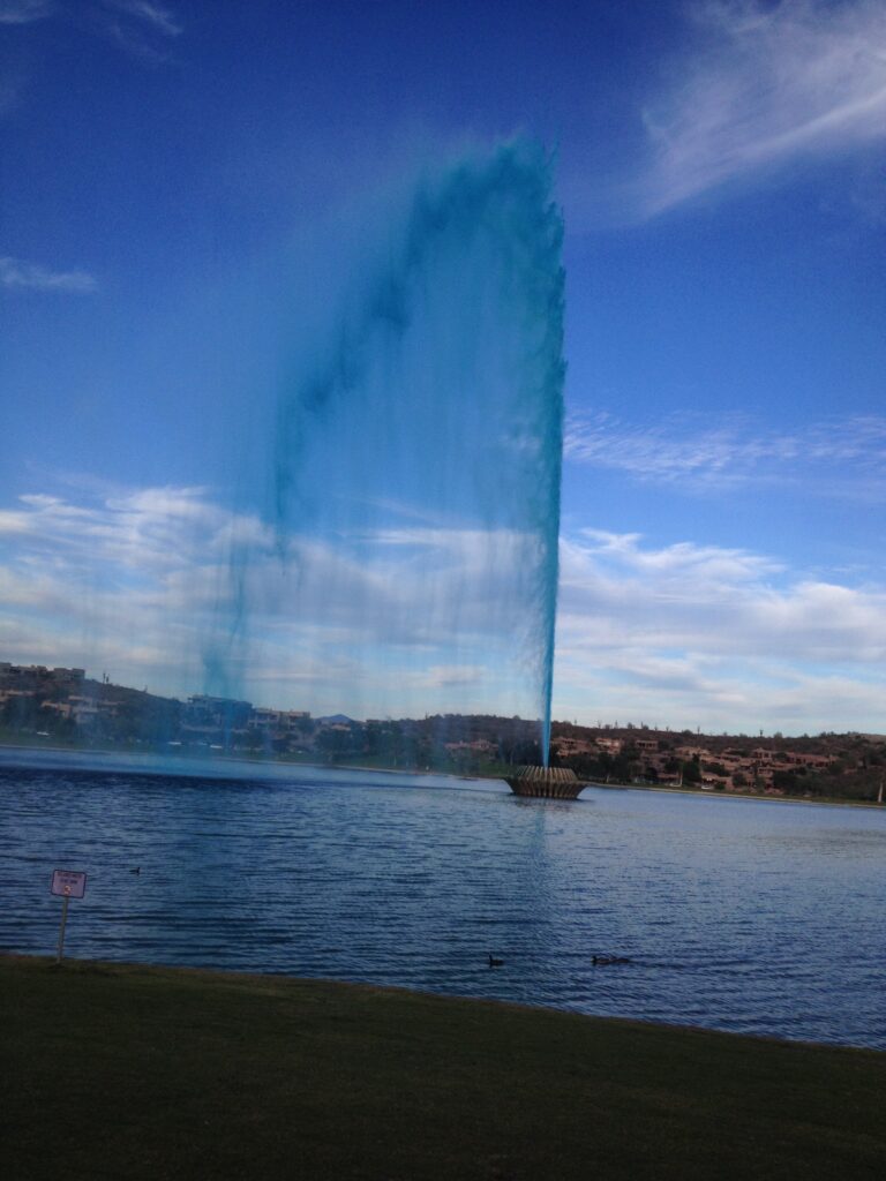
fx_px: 1194
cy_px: 590
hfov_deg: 40.7
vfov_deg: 52.6
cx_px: 443
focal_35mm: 35
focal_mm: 4.28
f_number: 2.4
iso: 50
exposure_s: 1/935
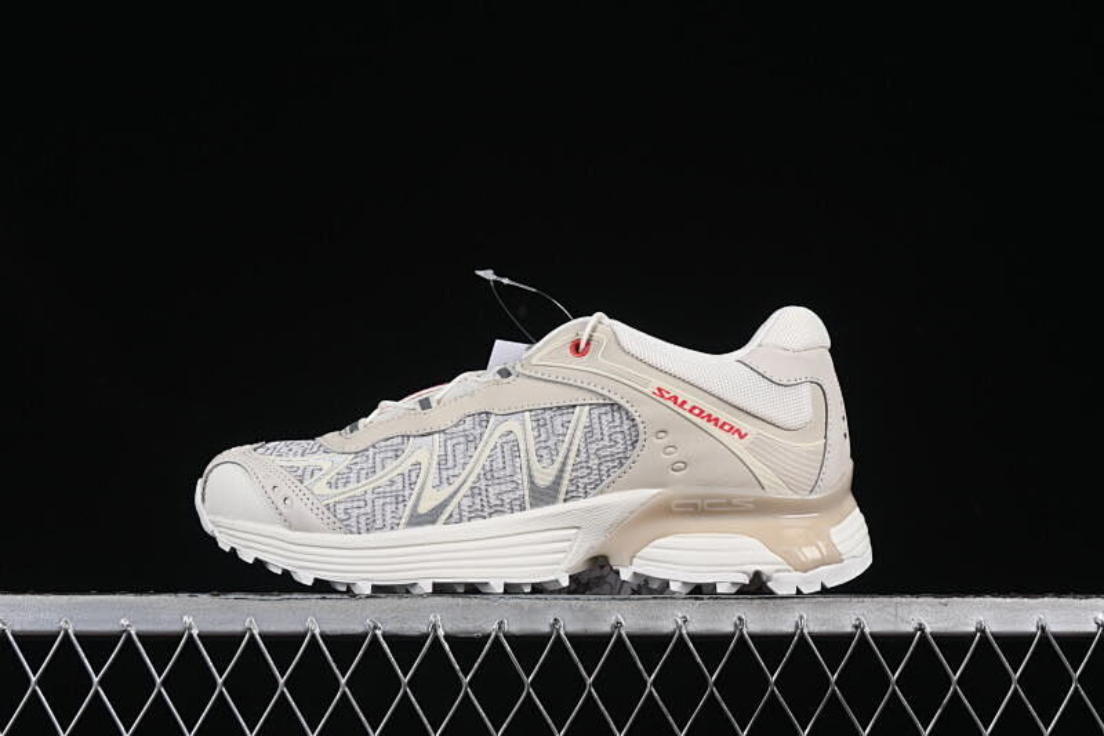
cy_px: 368
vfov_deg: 18.2
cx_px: 552
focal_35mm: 75
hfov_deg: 27.0
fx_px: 2299
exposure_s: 1/80
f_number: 8
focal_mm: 50
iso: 160
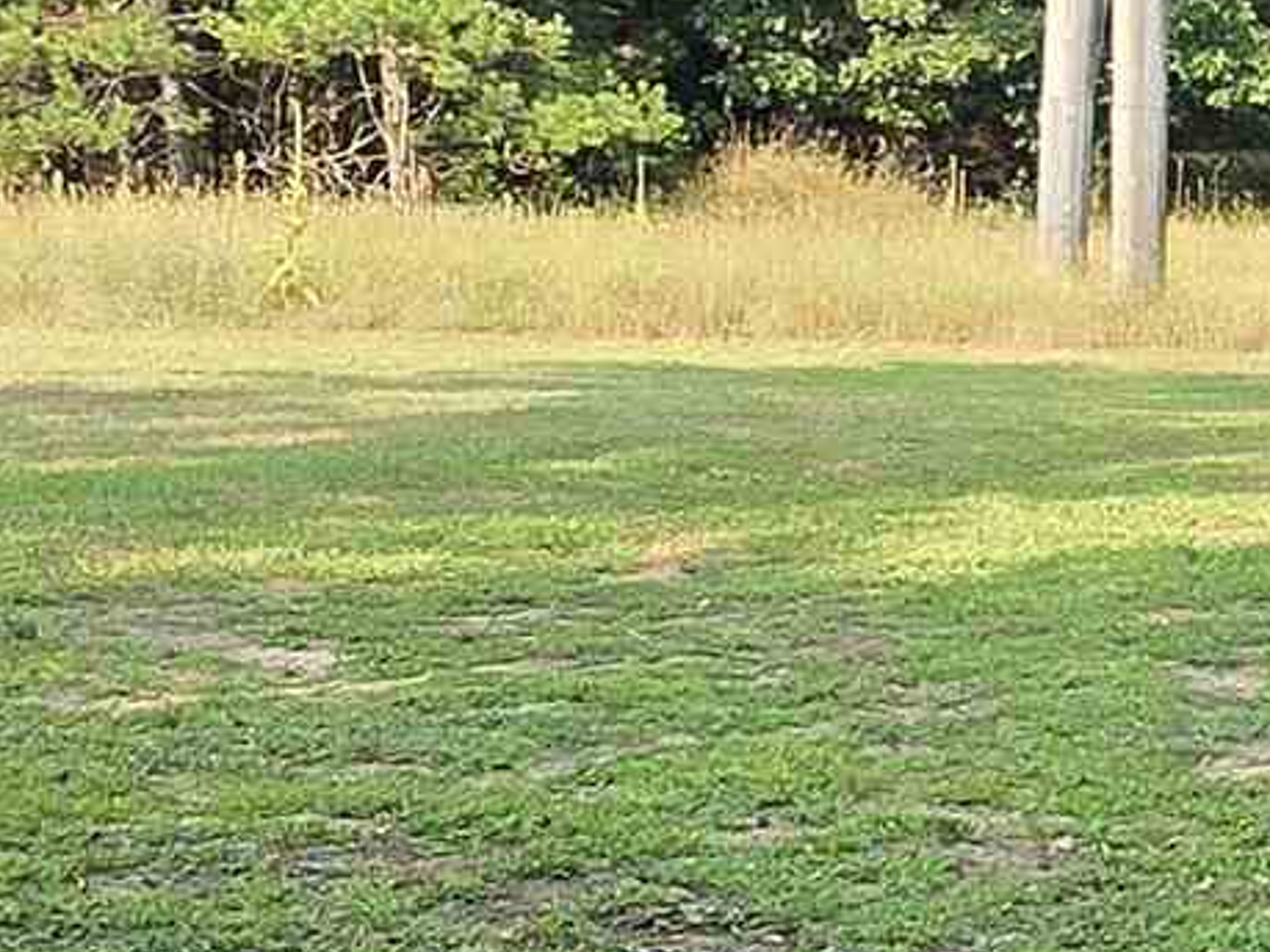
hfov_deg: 17.1
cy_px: 415
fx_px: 3191
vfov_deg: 17.0
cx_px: 2476
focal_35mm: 87
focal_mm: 2.2
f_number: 2.2
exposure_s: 1/535
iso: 50
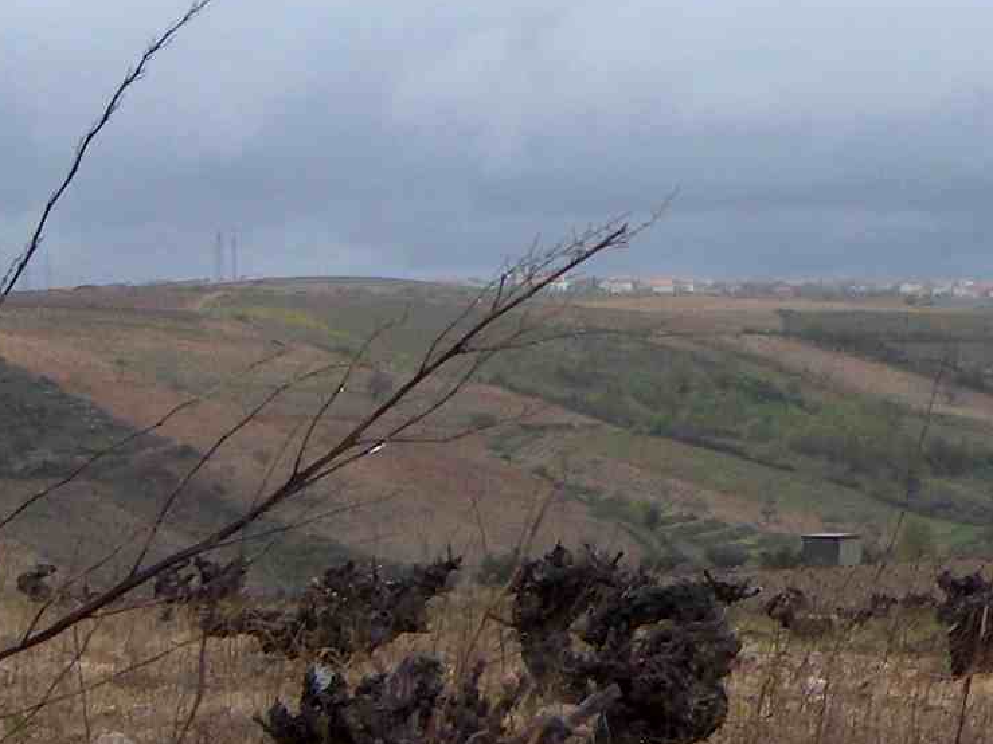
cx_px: 1403
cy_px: 286
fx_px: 3929
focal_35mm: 137
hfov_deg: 13.7
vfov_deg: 10.8
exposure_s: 1/483
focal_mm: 8
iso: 100
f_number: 4.8
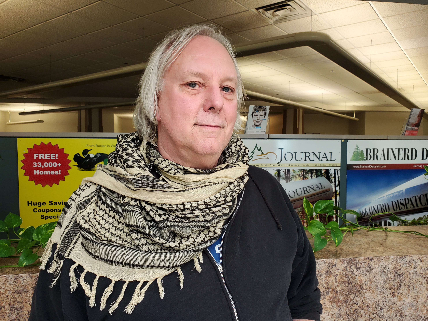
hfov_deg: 65.3
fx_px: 334
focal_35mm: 27
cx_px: 220
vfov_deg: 51.3
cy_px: 165
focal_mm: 4.3
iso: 160
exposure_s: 1/120
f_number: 2.4
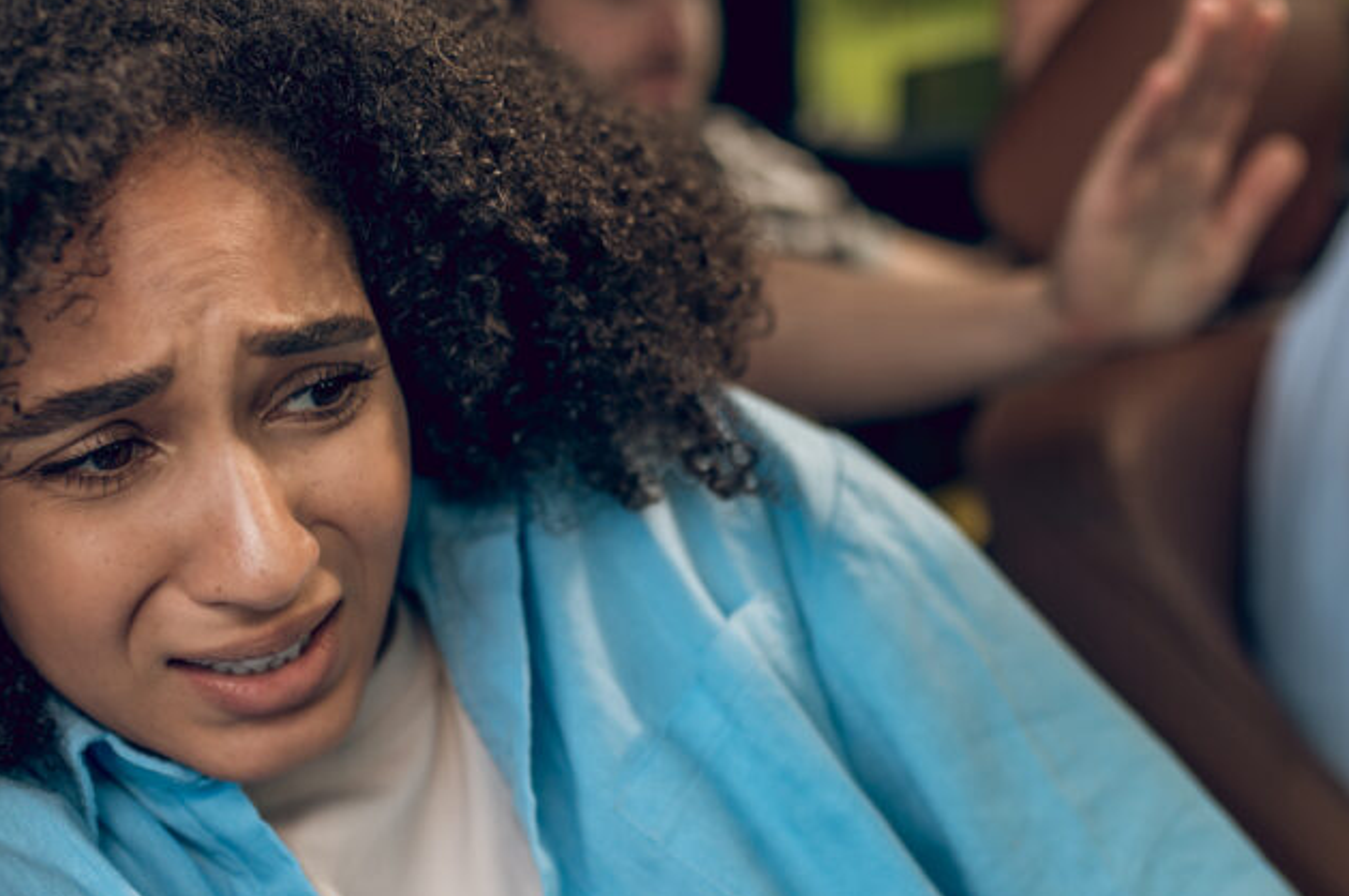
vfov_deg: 23.7
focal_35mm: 57
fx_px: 2134
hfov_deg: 35.1
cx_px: 648
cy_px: 421
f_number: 2.2
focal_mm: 35
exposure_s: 1/250
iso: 125
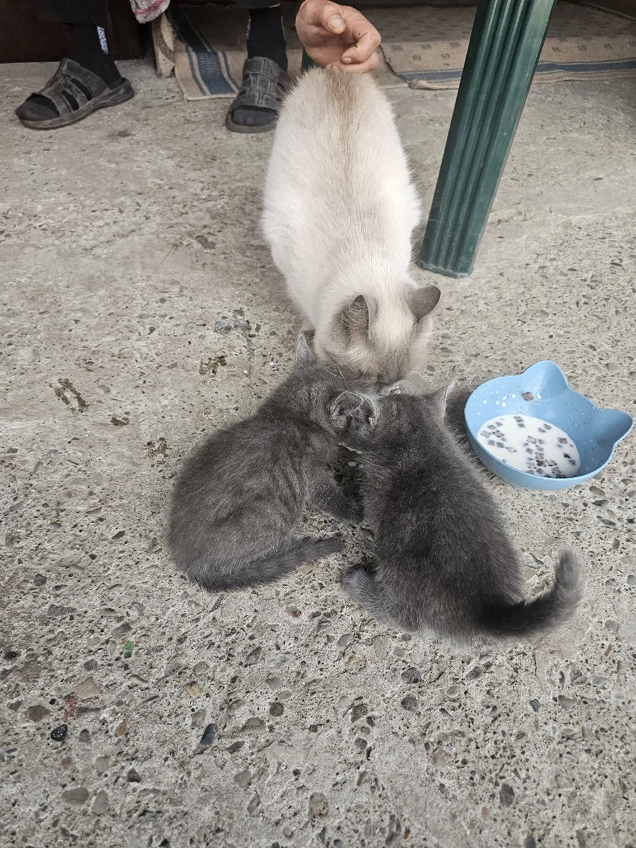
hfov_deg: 58.9
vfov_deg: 73.9
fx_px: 563
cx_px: 318
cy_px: 424
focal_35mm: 23
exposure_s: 1/182
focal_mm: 6.3
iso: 125
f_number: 1.7
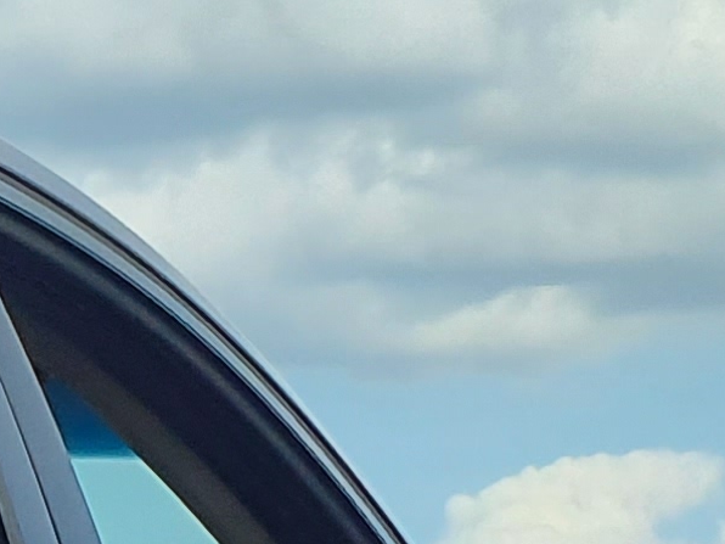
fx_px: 3917
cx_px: -1502
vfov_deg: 7.4
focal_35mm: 187
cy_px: 1376
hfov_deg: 8.6
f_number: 1.9
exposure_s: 1/1272
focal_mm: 3.58
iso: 40
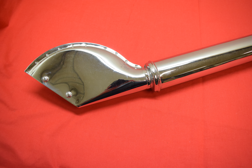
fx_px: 189
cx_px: 126
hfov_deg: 67.4
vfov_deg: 48.0
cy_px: 84
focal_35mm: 27
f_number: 5
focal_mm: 18
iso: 2000
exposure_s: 1/125
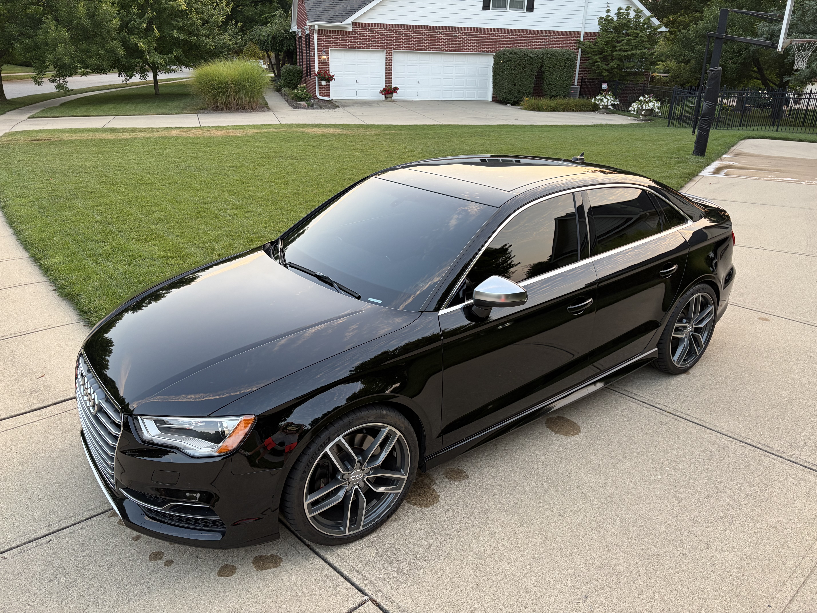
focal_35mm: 26
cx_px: 408
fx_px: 614
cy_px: 306
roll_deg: -0.7
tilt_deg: -21.2
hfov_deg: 67.3
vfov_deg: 53.1
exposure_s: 1/121
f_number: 1.6
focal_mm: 5.96
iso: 125
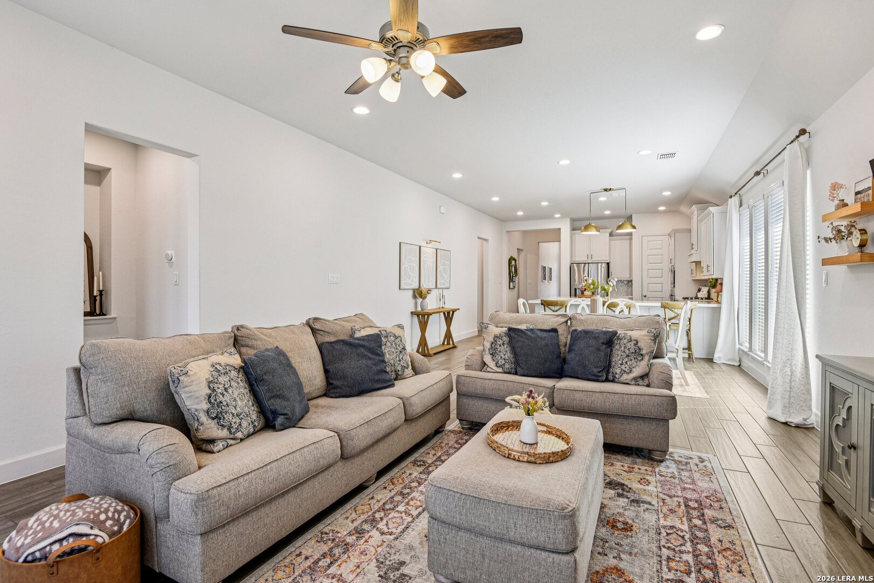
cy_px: 292
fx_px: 413
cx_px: 437
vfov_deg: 70.4
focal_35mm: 17
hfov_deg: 93.3
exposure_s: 1/15
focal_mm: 17
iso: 500
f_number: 8
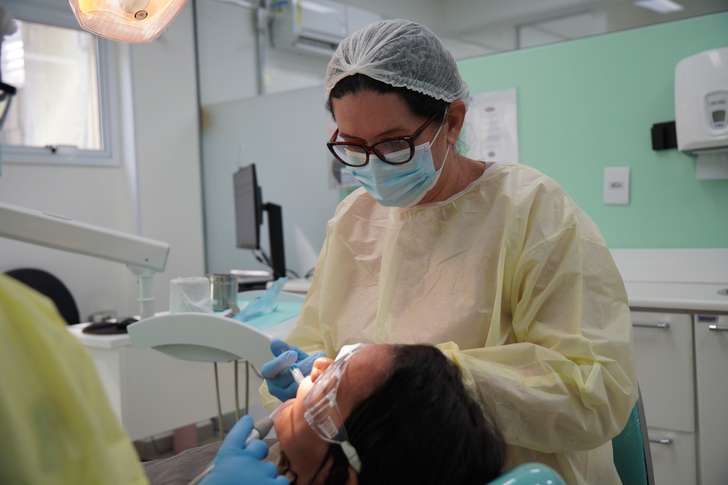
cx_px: 364
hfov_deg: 49.6
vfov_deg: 34.2
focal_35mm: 39
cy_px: 242
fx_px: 789
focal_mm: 26
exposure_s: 1/125
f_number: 2.8
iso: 320
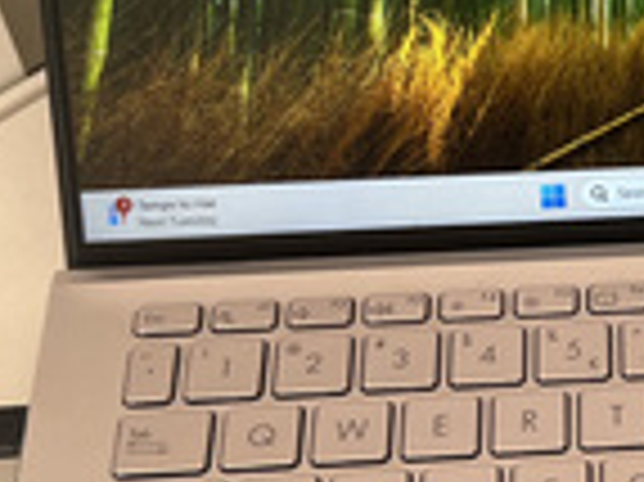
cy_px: 270
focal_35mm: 109
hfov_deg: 16.9
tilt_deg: -51.4
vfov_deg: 13.6
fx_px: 2026
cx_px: 856
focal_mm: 5.7
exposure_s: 1/121
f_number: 1.5
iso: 64
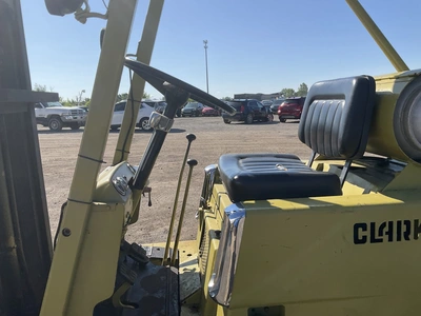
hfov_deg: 61.7
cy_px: 158
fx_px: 353
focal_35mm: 29
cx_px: 210
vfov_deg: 48.2
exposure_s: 1/1984
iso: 25
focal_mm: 3
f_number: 1.8
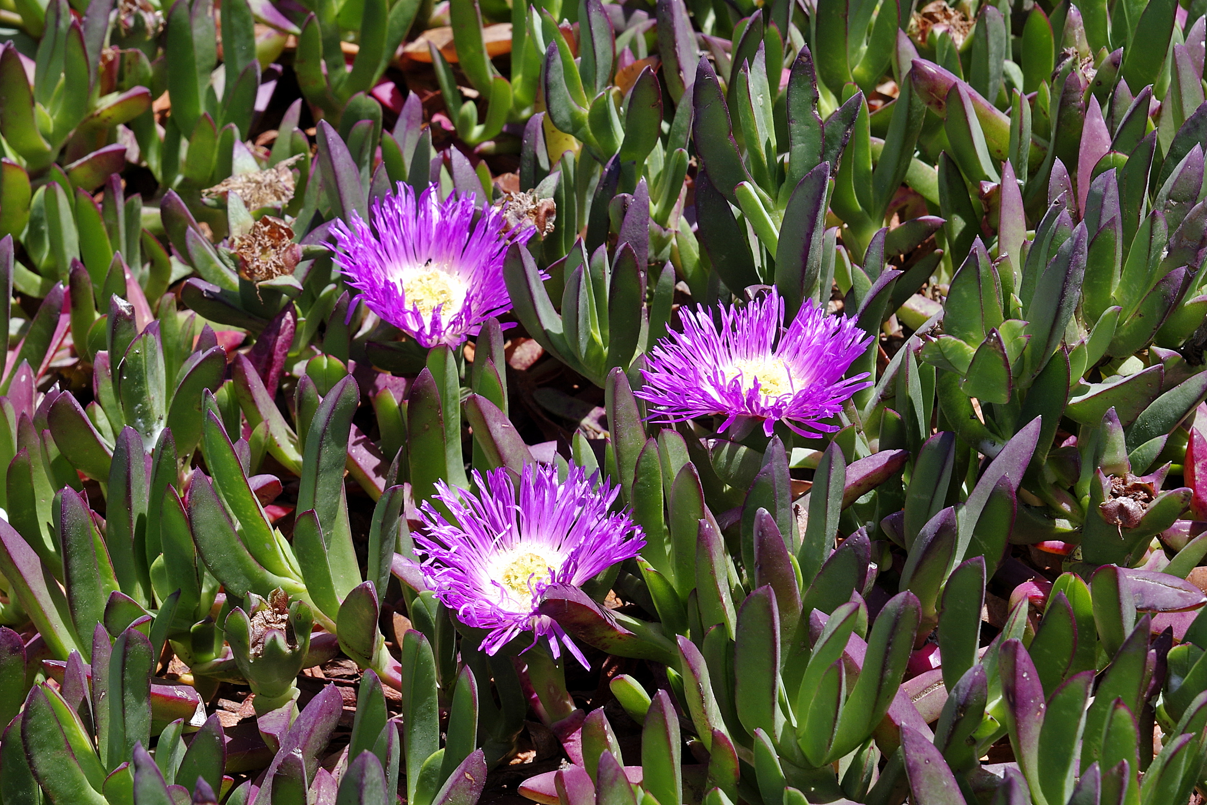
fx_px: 2514
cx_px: 604
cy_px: 402
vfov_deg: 18.2
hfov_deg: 27.0
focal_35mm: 75
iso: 200
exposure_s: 1/200
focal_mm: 50
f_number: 8
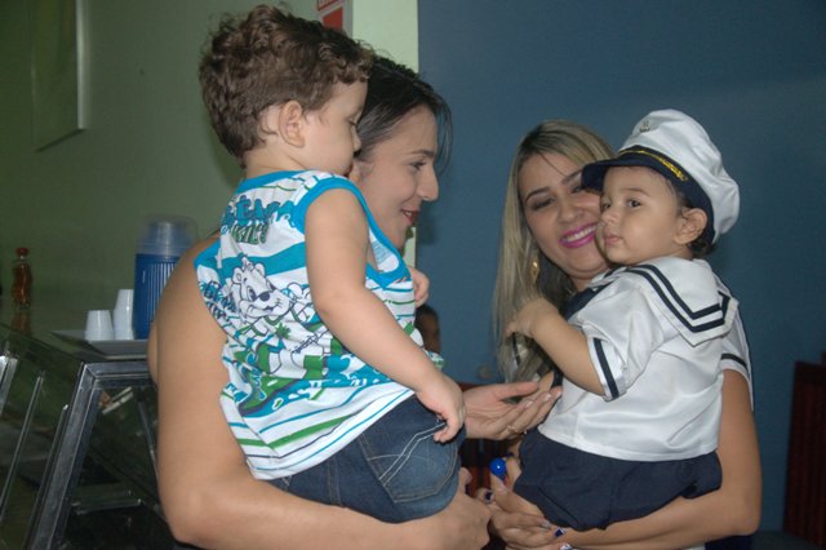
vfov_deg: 26.5
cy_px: 275
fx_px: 1170
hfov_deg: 38.9
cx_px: 413
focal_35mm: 51
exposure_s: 1/60
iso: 800
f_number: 4.2
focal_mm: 34
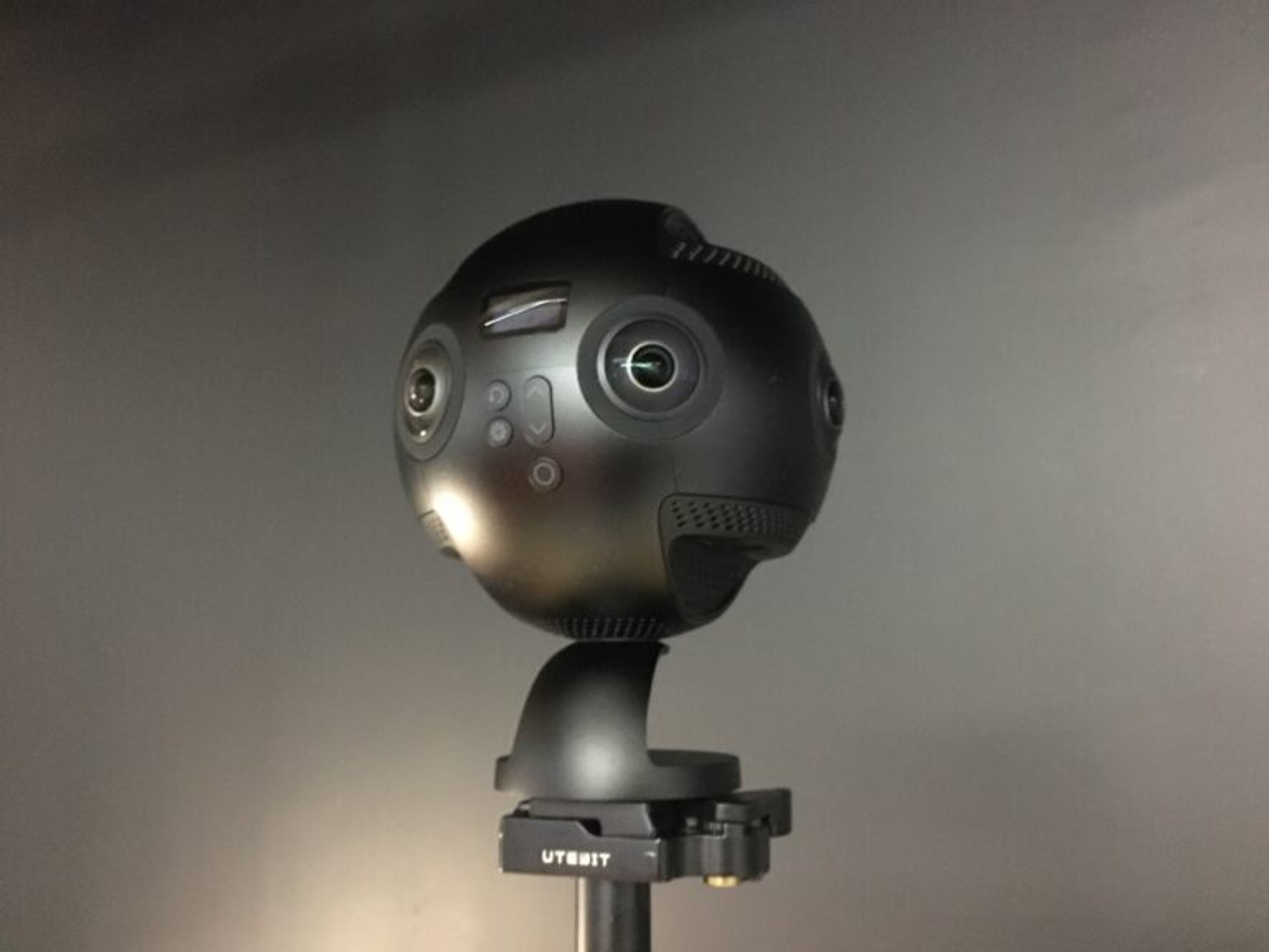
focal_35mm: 29
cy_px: 476
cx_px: 634
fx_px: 1063
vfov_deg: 48.2
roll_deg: +0.5
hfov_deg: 61.7
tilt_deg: +9.8
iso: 640
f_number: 2.2
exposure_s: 1/17
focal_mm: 4.15
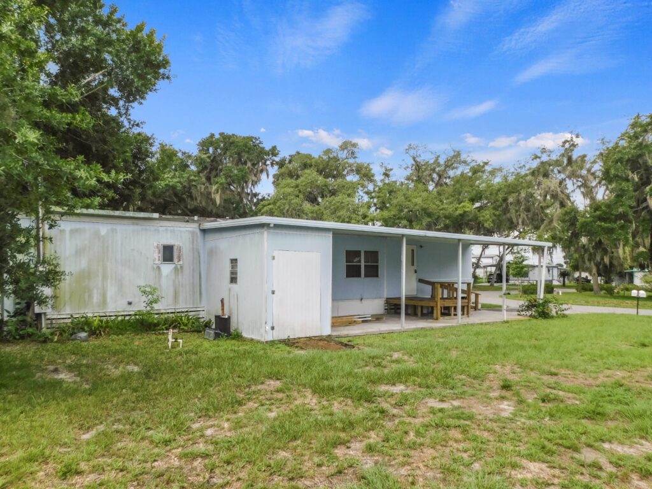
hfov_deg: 73.9
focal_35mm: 23
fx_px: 433
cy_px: 244
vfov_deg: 58.9
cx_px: 326
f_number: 3
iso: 125
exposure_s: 1/800
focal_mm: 4
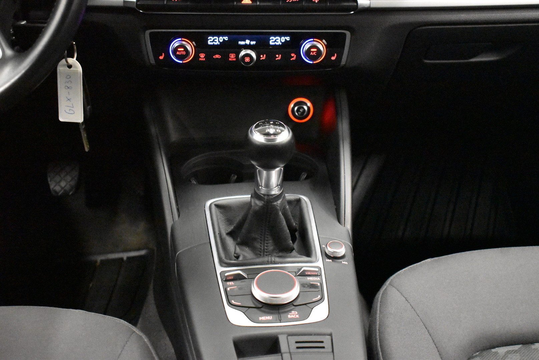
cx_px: 270
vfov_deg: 25.1
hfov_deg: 36.8
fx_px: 809
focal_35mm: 54
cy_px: 180
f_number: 4.8
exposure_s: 1/60
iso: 16000
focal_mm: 36
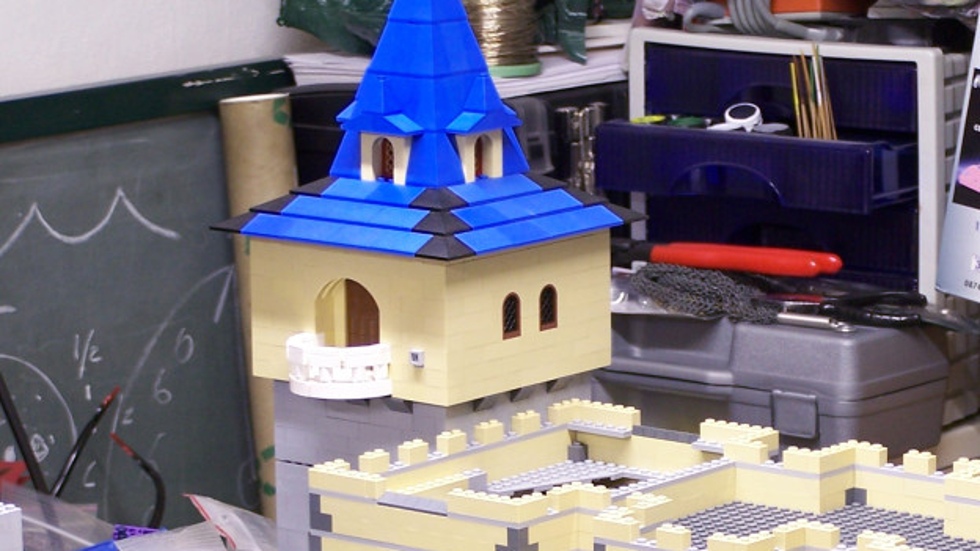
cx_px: 754
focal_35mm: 168
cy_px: 516
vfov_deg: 7.2
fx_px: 4366
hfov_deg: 12.8
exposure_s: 1/4
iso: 80
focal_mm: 15.6
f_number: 3.2
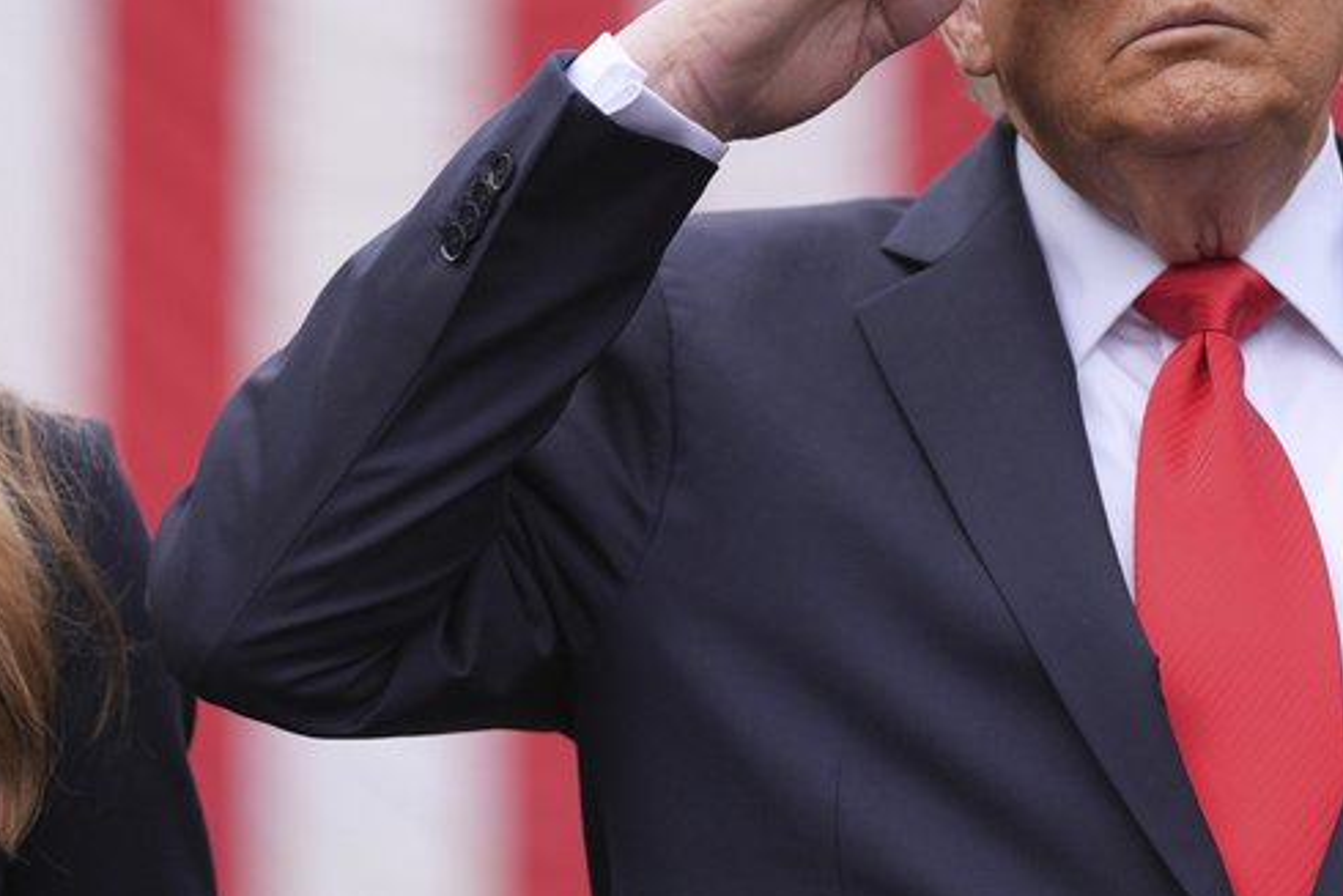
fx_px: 12314
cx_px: 556
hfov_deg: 6.2
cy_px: 358
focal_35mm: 330
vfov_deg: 4.2
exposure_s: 1/2000
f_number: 2.8
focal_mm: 158
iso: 400
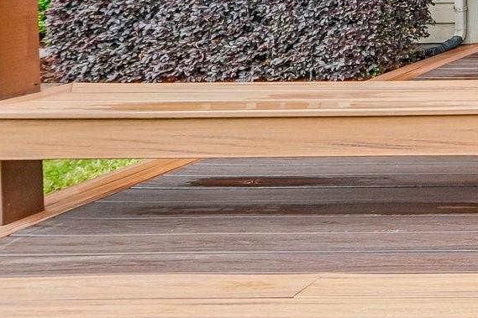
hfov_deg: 22.8
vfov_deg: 22.7
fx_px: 717
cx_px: 839
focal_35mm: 54
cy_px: -80
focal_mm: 10
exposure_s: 1/30
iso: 250
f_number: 8
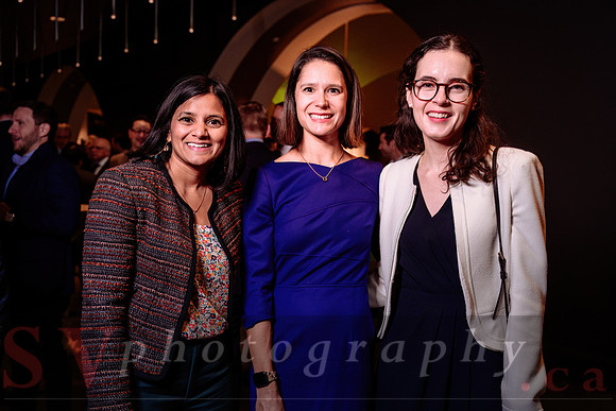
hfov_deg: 49.5
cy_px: 206
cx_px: 308
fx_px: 667
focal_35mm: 39
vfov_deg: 34.2
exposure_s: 1/60
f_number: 4
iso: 800
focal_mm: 39
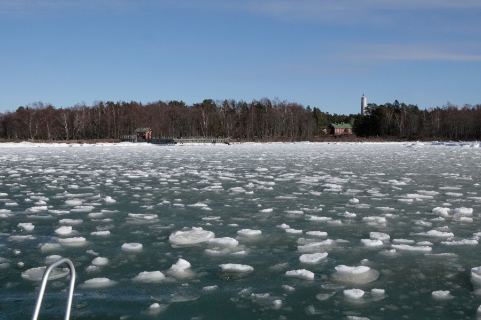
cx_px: 240
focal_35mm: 41
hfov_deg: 47.4
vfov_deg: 32.6
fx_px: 547
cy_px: 160
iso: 800
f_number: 11
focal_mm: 15.17
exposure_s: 1/1600
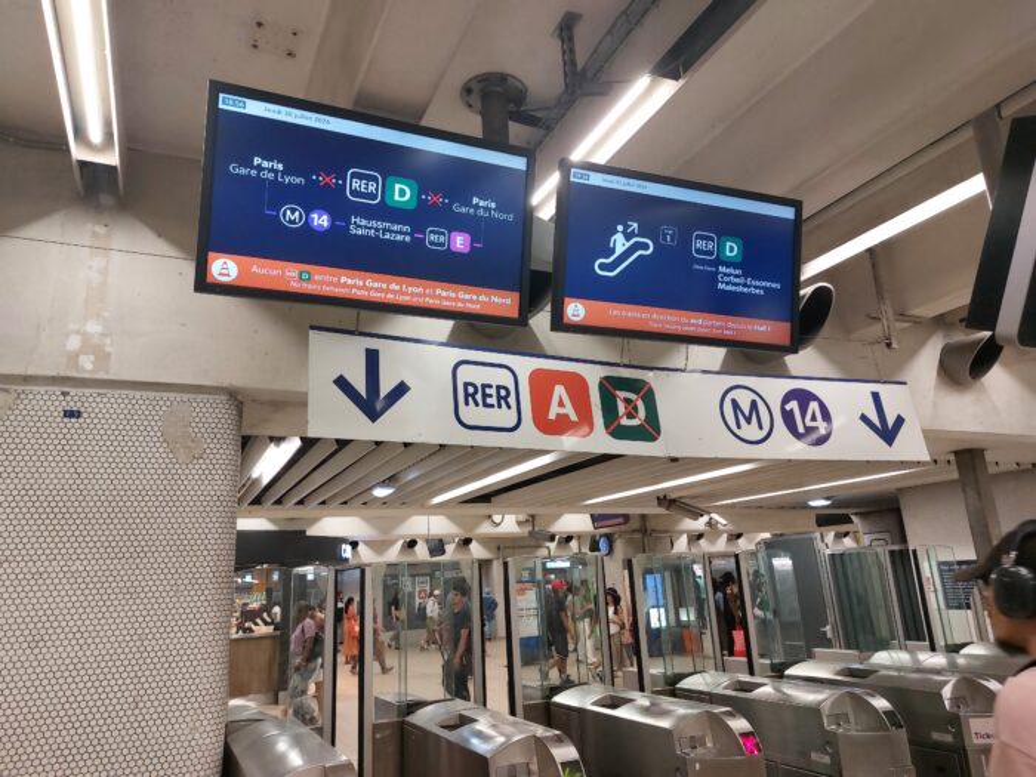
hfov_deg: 71.6
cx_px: 518
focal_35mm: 24
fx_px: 718
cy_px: 388
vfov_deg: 56.8
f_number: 1.8
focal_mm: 5.23
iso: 250
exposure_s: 1/100
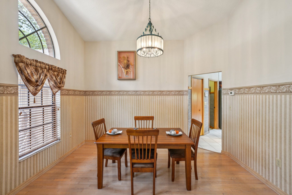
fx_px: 122
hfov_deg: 100.4
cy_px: 98
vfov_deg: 77.3
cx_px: 146
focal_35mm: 15
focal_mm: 15
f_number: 8
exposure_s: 1/10
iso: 400
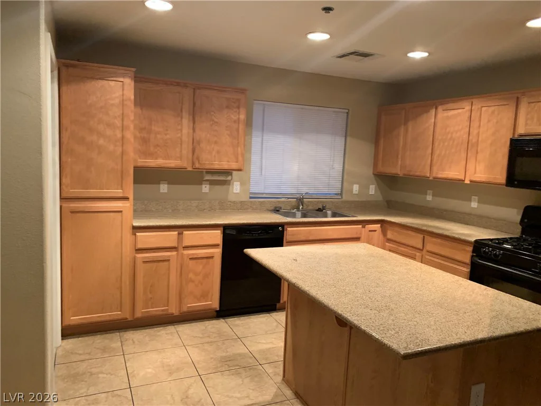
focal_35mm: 26
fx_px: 406
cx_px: 270
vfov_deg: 53.1
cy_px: 203
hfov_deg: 67.3
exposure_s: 1/40
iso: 320
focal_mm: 4.25
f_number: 1.8
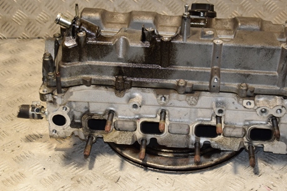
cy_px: 83
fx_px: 534
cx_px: 175
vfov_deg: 20.3
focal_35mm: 67
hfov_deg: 30.0
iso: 800
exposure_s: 1/160
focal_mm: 32
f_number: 5
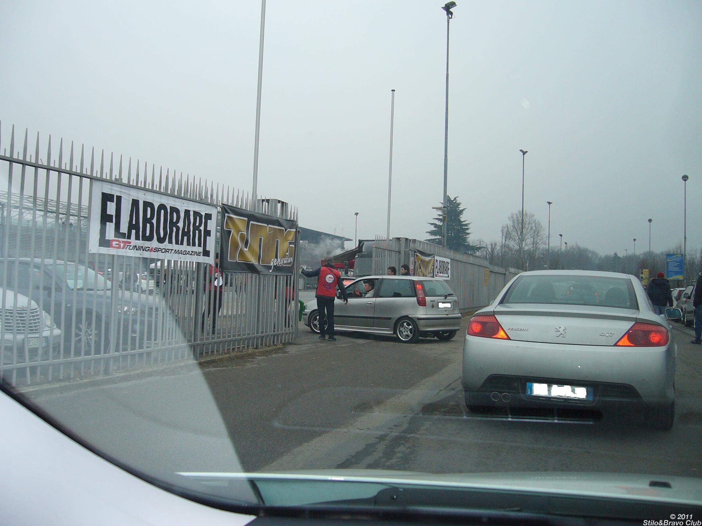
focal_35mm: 36
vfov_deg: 39.7
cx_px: 342
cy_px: 257
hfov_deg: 51.3
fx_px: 730
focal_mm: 5.8
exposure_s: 1/500
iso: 100
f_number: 2.8
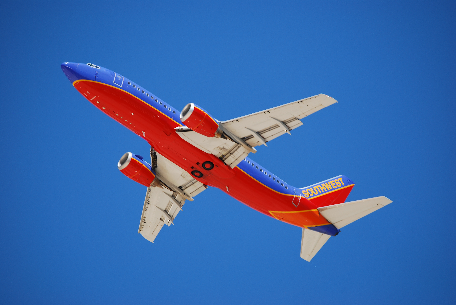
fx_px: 3805
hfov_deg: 6.9
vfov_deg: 4.6
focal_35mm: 300
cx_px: 228
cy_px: 152
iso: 100
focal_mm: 200
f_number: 8
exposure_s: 1/400
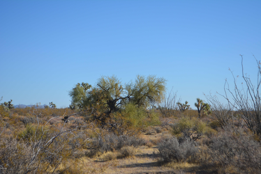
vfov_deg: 16.6
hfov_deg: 24.6
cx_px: 130
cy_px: 87
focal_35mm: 82
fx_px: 599
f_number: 7.1
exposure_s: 1/1600
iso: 400
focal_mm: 55
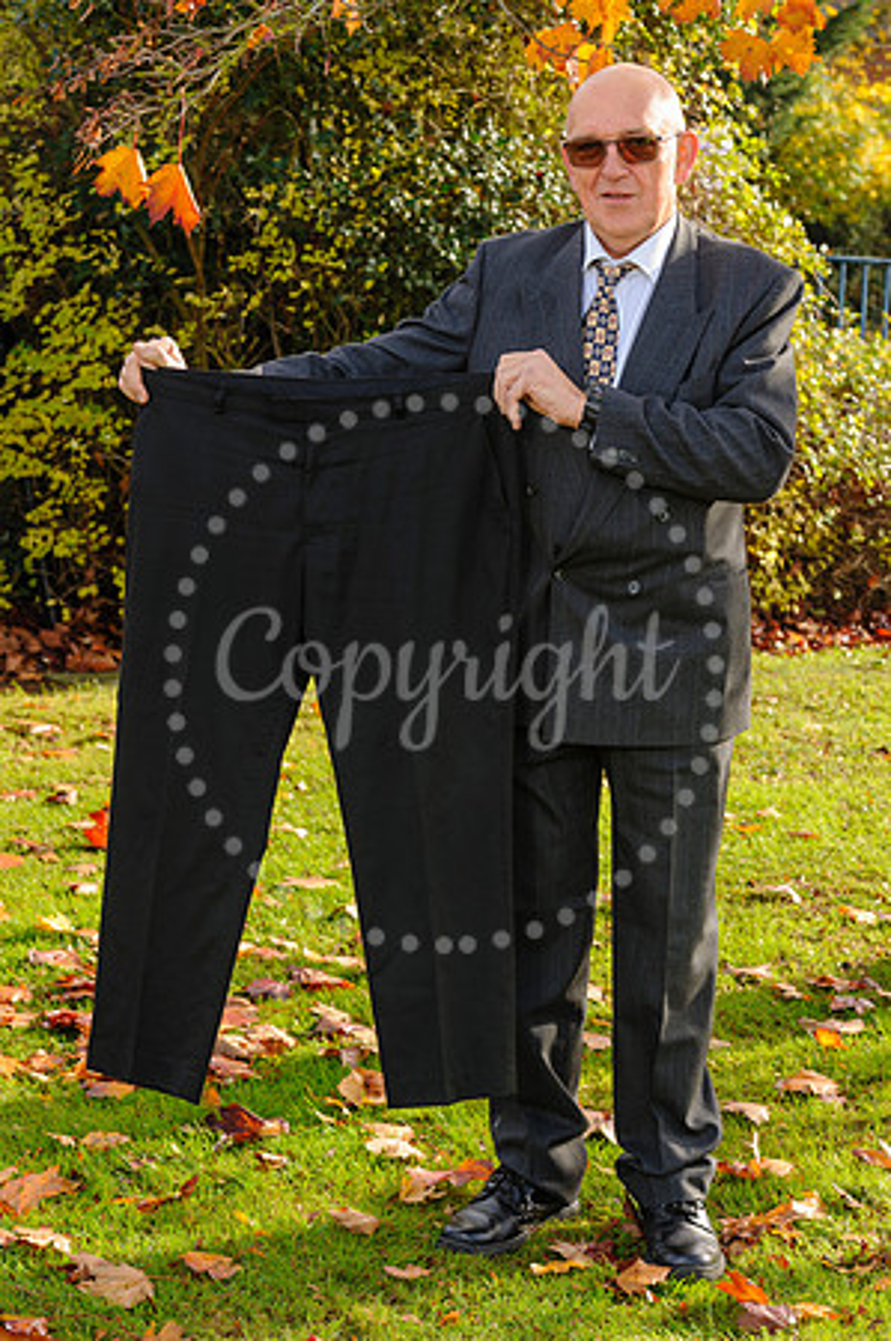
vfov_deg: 23.9
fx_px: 3163
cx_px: 446
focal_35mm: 85
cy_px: 670
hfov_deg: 16.0
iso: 200
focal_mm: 85
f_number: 8
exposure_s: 1/125
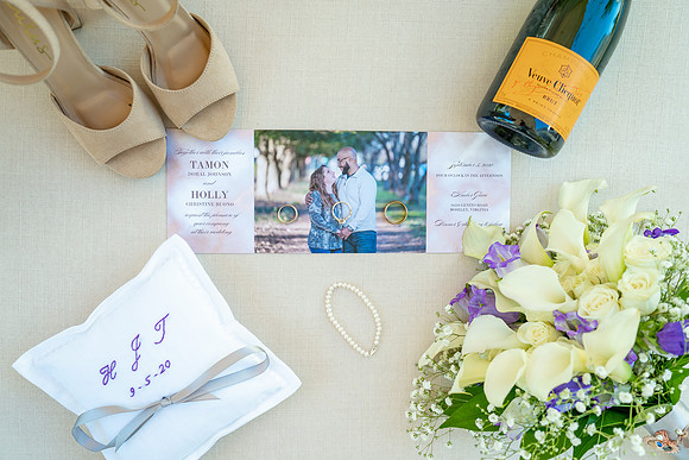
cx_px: 344
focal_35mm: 35
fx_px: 670
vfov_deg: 37.9
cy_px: 230
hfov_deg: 54.4
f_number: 4
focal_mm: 35
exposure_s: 1/200
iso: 320
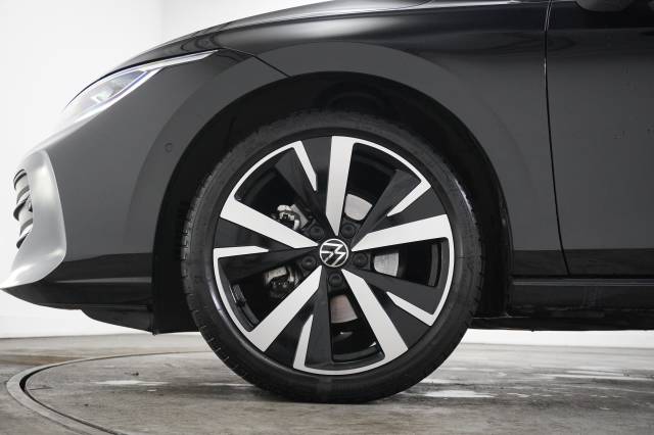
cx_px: 327
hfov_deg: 51.3
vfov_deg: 35.5
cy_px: 218
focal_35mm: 38
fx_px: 681
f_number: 4.5
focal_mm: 25
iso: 4000
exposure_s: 1/160
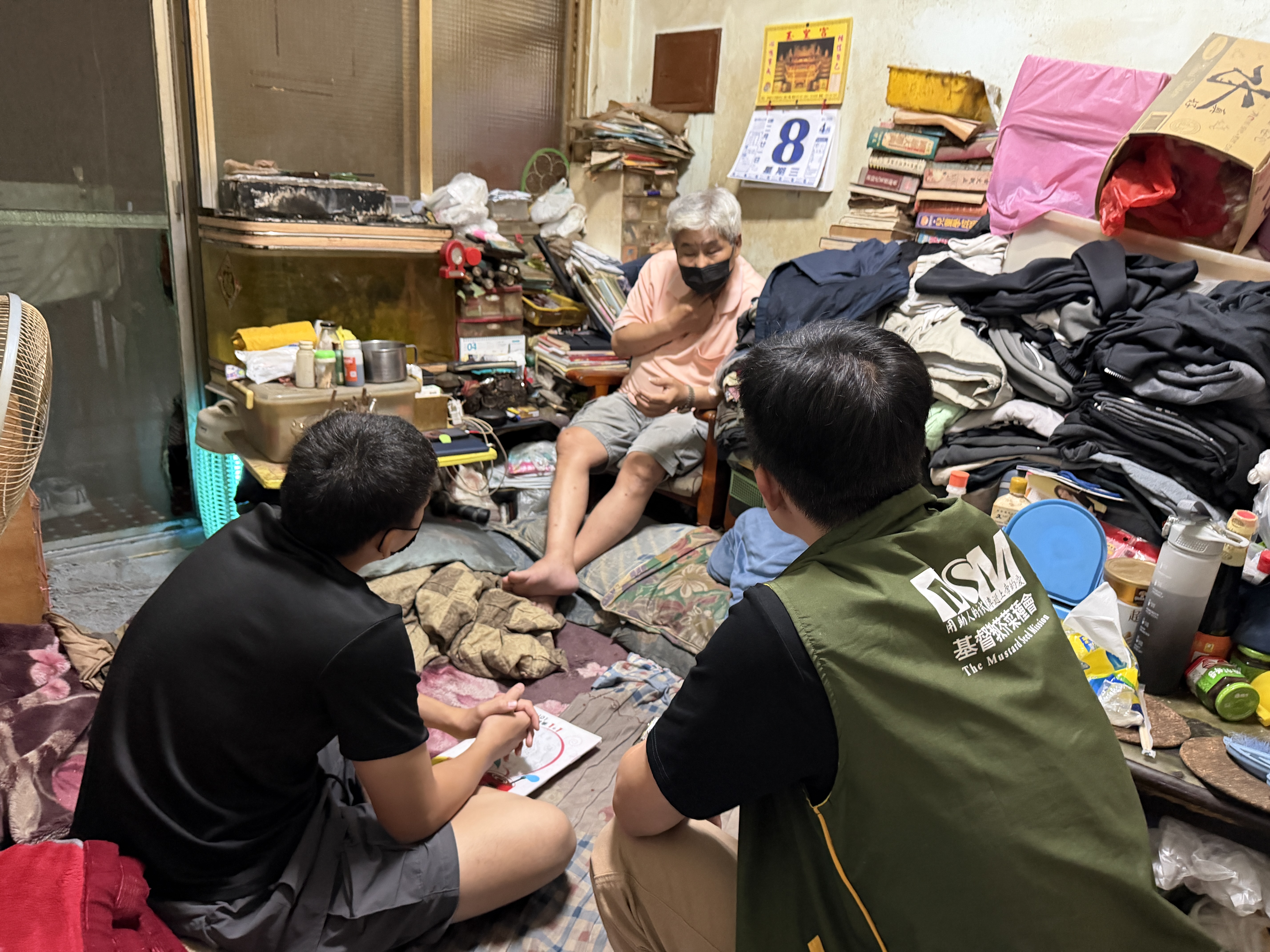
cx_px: 635
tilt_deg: -17.3
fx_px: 881
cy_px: 476
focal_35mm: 24
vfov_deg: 56.8
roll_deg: -4.1
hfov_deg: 71.6
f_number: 1.78
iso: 1000
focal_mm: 6.76
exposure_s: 1/40
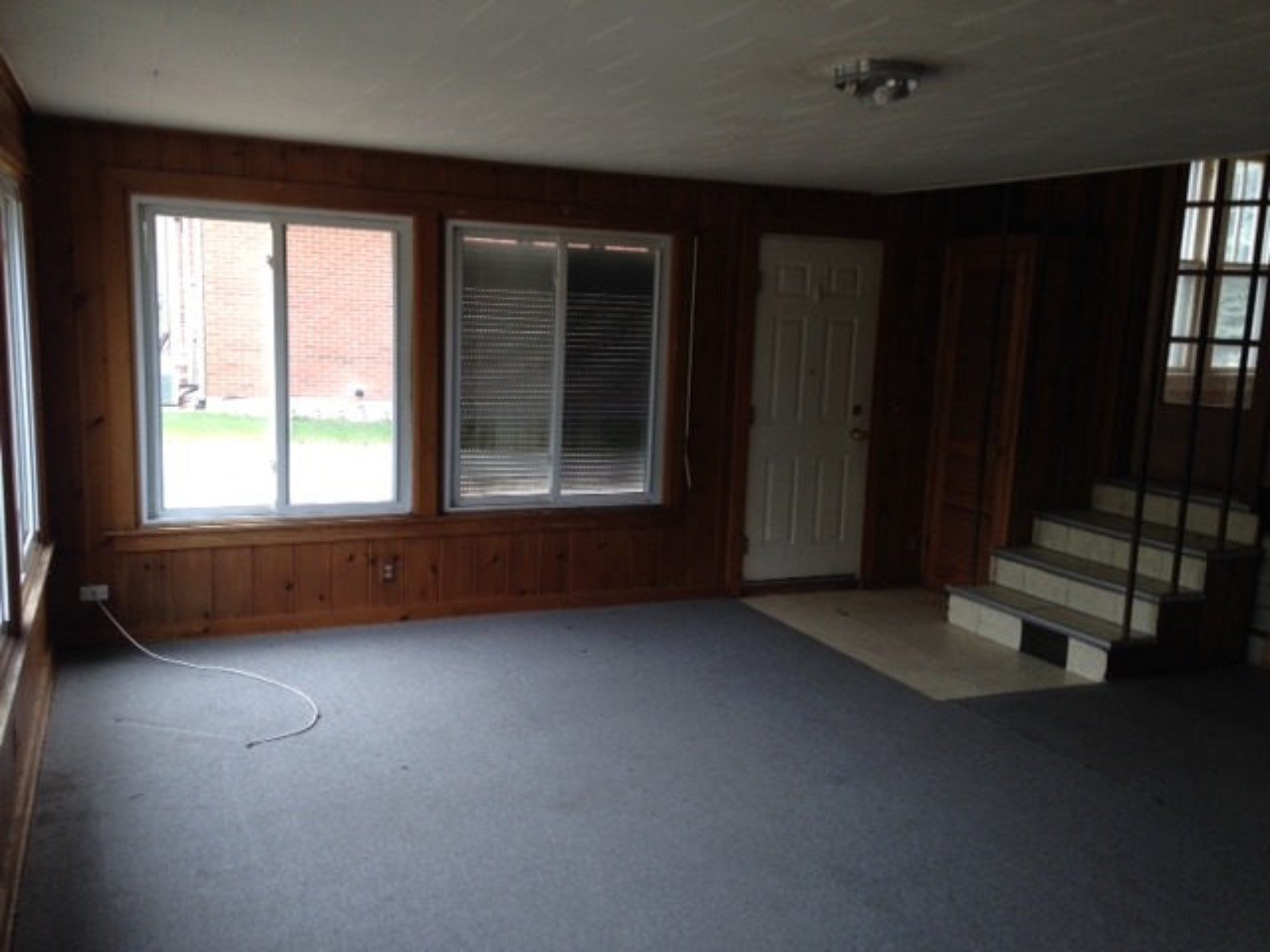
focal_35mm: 33
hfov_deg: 55.4
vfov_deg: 42.9
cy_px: 476
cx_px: 635
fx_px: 1211
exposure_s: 1/60
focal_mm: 4.12
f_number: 2.4
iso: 64
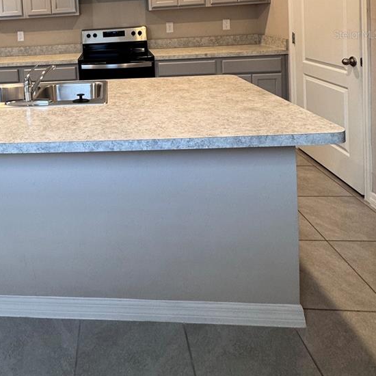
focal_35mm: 27
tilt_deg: -3.0
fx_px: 332
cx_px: 75
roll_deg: +3.7
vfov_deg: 51.7
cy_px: 34
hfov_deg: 54.9
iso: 160
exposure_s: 1/60
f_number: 2.2
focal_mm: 2.22
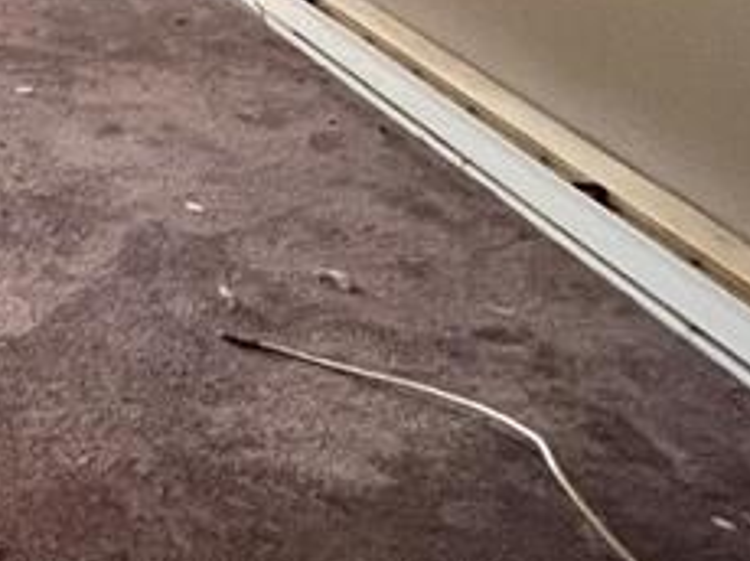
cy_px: -303
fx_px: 1255
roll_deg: +4.1
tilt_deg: -9.0
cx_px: -750
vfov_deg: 21.0
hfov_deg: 19.2
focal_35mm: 58
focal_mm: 1.57
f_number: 1.8
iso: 640
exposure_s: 1/60
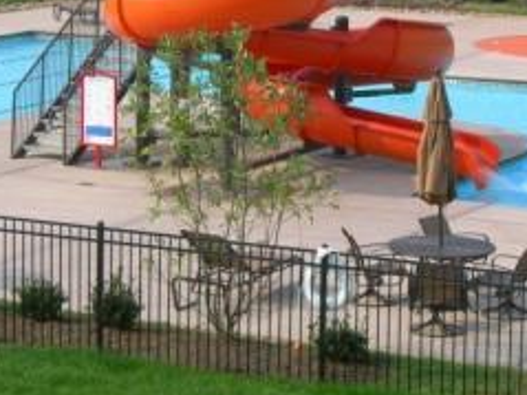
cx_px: 340
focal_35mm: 154
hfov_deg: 12.8
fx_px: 2343
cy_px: 66
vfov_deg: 9.6
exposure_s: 1/195
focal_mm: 17
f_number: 6.8
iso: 50
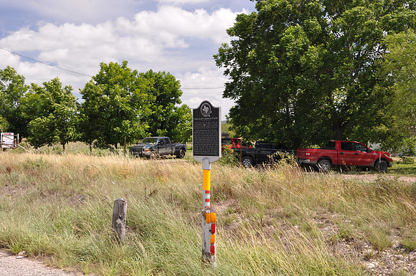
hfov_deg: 41.2
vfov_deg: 28.0
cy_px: 138
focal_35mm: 48
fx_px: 554
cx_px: 208
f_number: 10
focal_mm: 32
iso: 200
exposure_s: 1/100
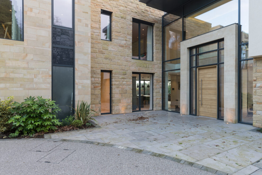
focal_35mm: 21
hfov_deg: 81.2
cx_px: 134
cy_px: 91
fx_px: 153
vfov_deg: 59.5
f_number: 11
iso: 100
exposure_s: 1/13
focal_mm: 20
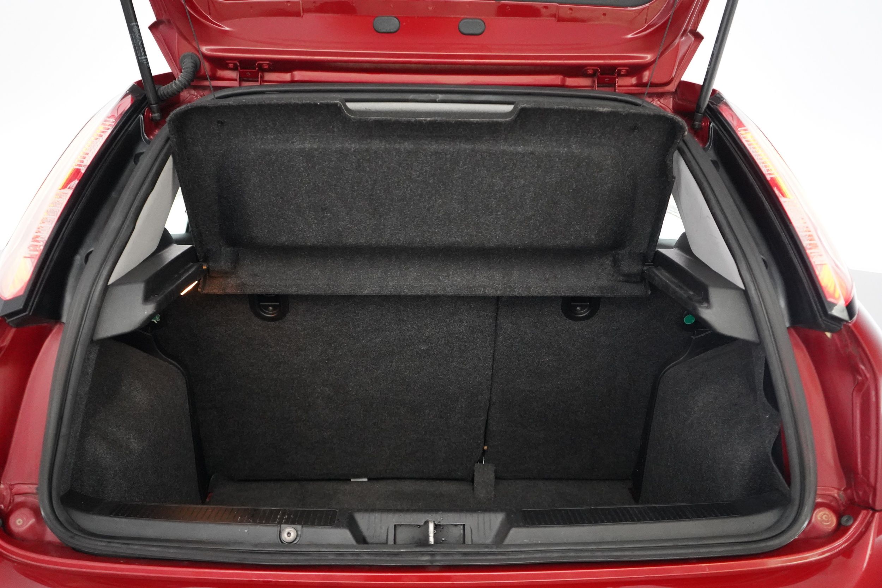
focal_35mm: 30
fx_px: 735
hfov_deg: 61.9
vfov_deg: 43.6
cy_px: 294
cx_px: 441
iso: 12800
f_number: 3.5
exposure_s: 1/160
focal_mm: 30
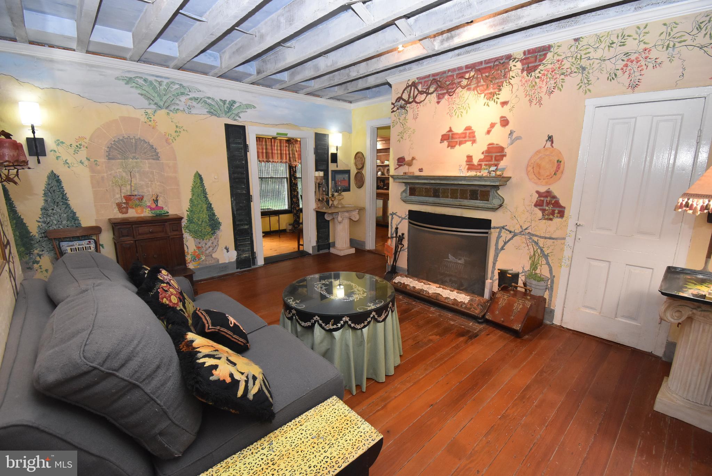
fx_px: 297
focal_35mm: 15
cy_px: 238
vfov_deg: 77.4
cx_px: 356
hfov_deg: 100.4
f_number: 4.5
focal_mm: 10
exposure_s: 1/80
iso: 1600
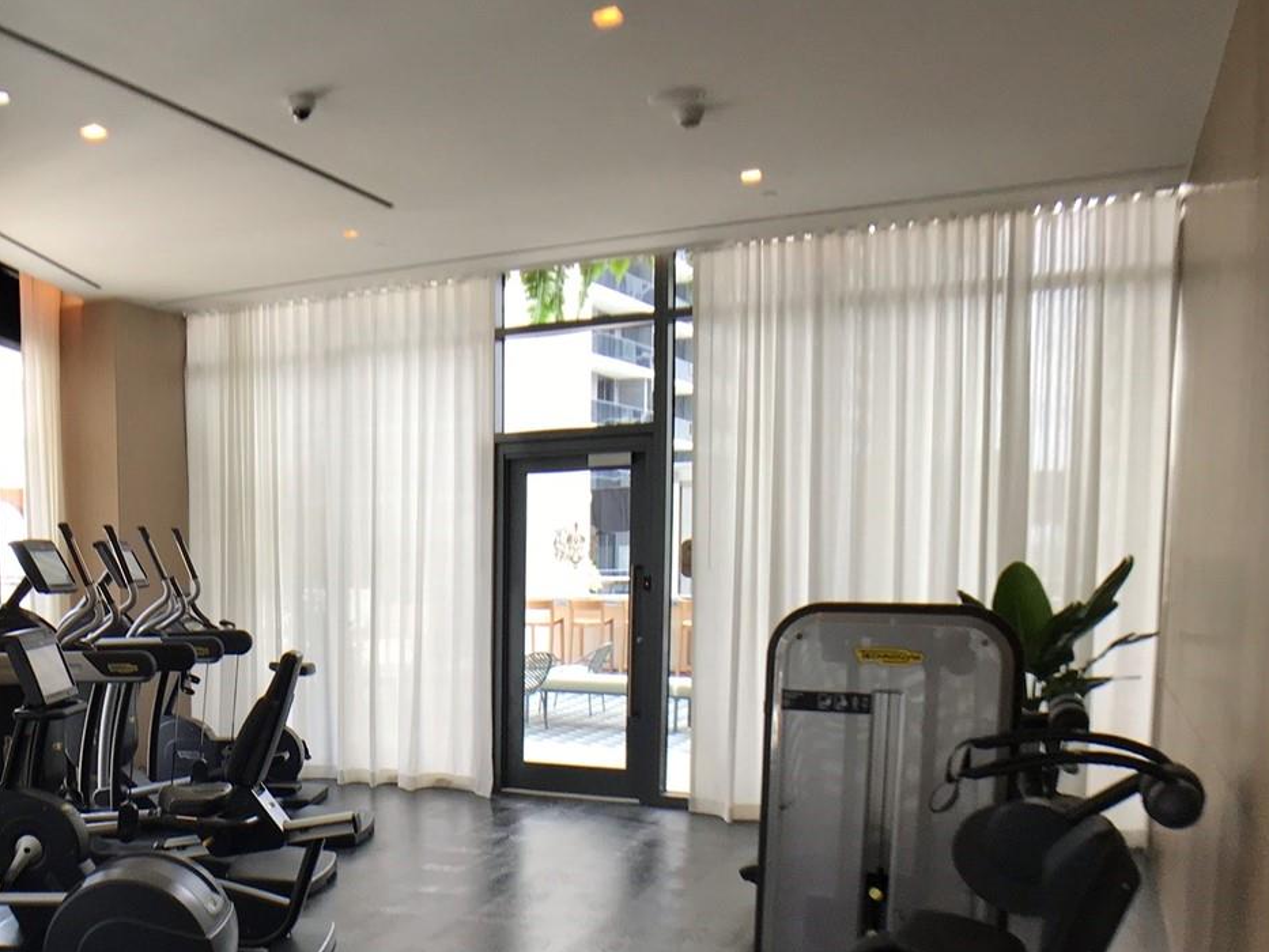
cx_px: 193
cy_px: 726
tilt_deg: -7.0
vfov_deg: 29.7
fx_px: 1760
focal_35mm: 48
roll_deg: +0.3
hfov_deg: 37.7
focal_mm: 3.99
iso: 32
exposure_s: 1/60
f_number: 1.8
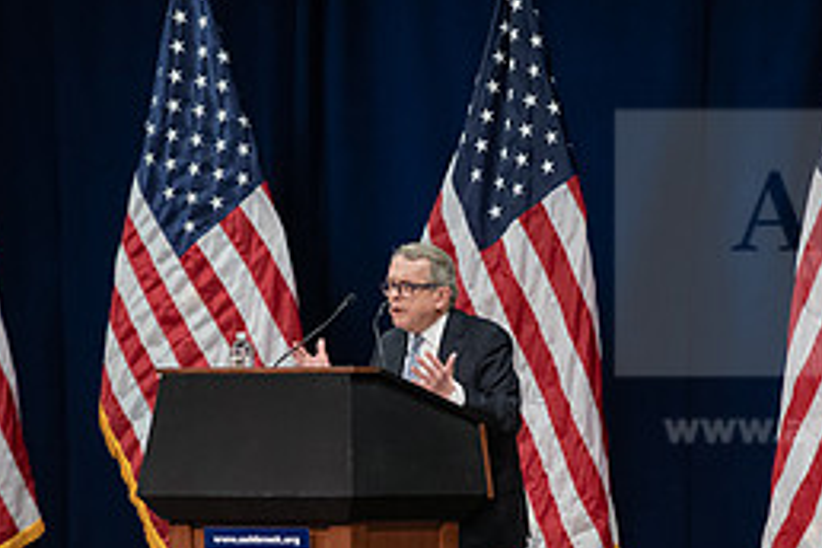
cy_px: 495
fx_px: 9498
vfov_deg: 3.3
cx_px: 519
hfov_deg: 5.0
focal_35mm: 416
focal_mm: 185
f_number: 3.2
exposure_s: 1/200
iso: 2000
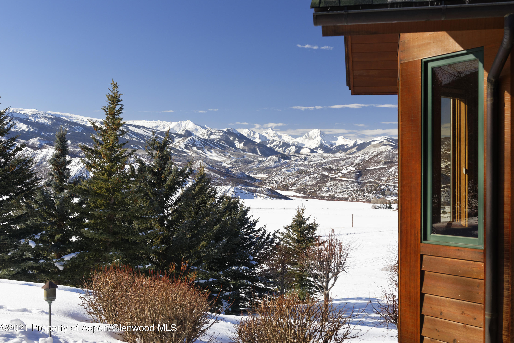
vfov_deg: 35.1
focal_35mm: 38
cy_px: 172
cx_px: 257
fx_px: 543
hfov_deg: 50.7
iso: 250
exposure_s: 1/400
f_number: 7.1
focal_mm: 38
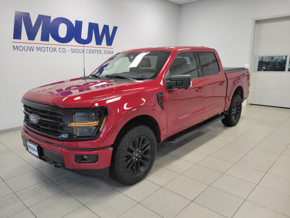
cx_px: 145
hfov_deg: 67.3
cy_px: 109
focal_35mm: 26
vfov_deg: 53.1
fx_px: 218
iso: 125
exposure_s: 1/120
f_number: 1.8
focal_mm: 5.4
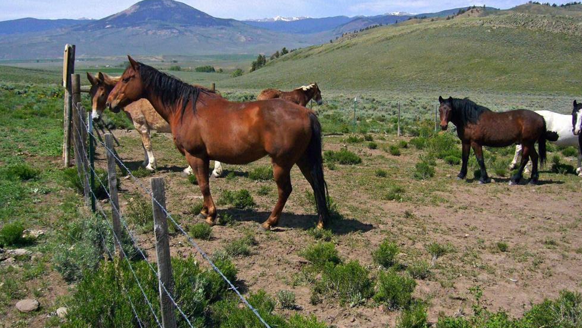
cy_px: 139
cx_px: 286
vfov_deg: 29.7
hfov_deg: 50.5
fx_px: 617
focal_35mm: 40
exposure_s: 1/1300
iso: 80
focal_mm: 5.8
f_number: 5.6
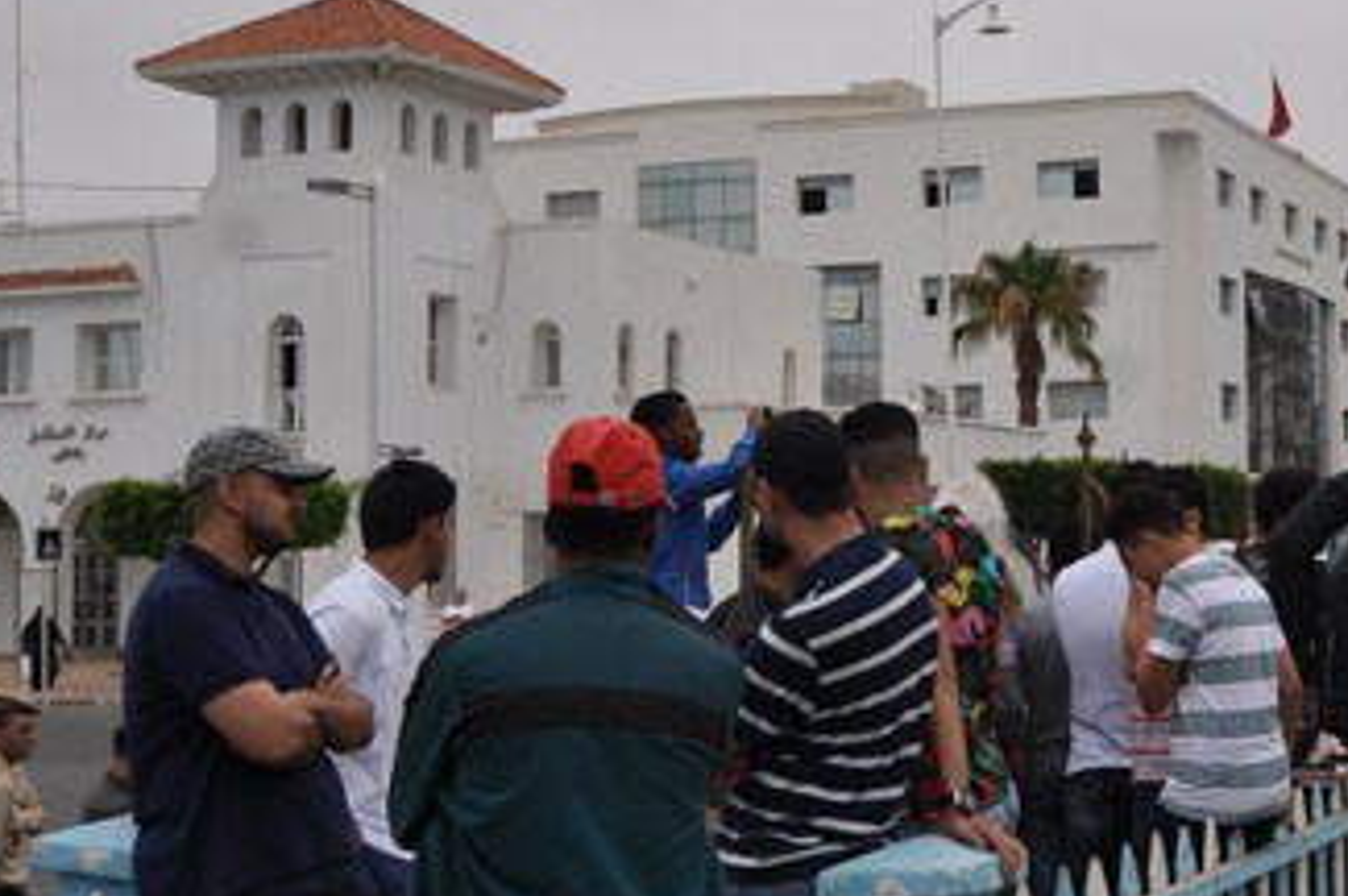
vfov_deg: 20.9
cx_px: 1302
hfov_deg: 29.3
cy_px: 359
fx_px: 2431
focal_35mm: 65
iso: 200
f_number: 7.1
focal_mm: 22
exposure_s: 1/200
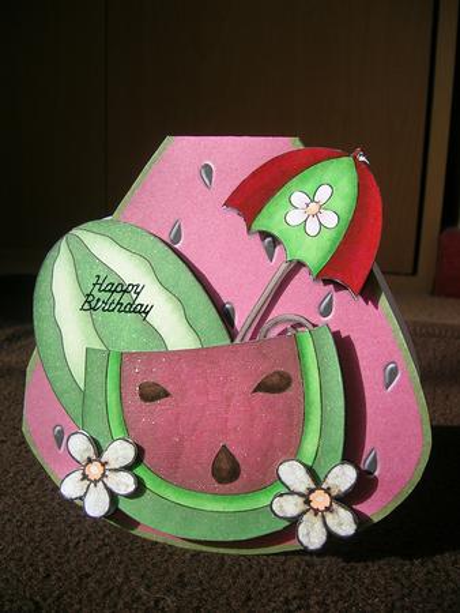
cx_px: 230
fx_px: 620
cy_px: 306
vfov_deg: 52.6
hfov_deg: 40.7
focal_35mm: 35
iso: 50
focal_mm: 5.4
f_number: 2.8
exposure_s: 1/241
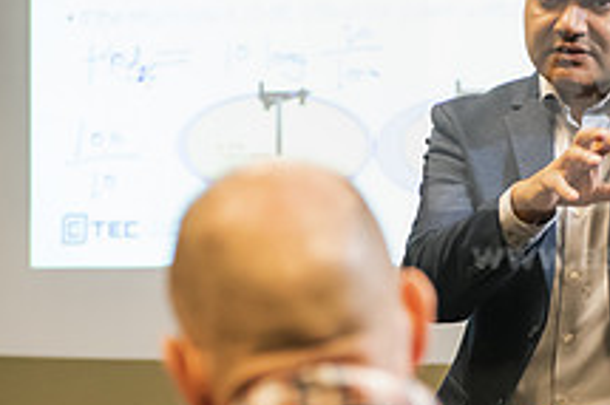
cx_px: 343
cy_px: 316
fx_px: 3200
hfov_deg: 10.9
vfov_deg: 7.2
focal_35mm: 189
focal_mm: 70
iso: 2000
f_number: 3.2
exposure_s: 1/200
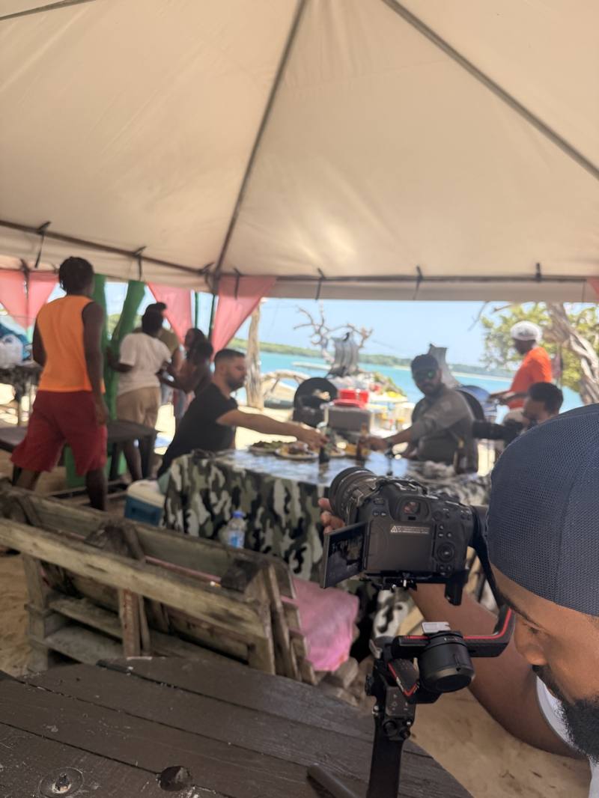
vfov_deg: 71.6
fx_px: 554
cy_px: 399
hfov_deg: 56.8
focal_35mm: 24
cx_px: 300
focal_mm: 6.76
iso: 100
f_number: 1.78
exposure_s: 1/1585
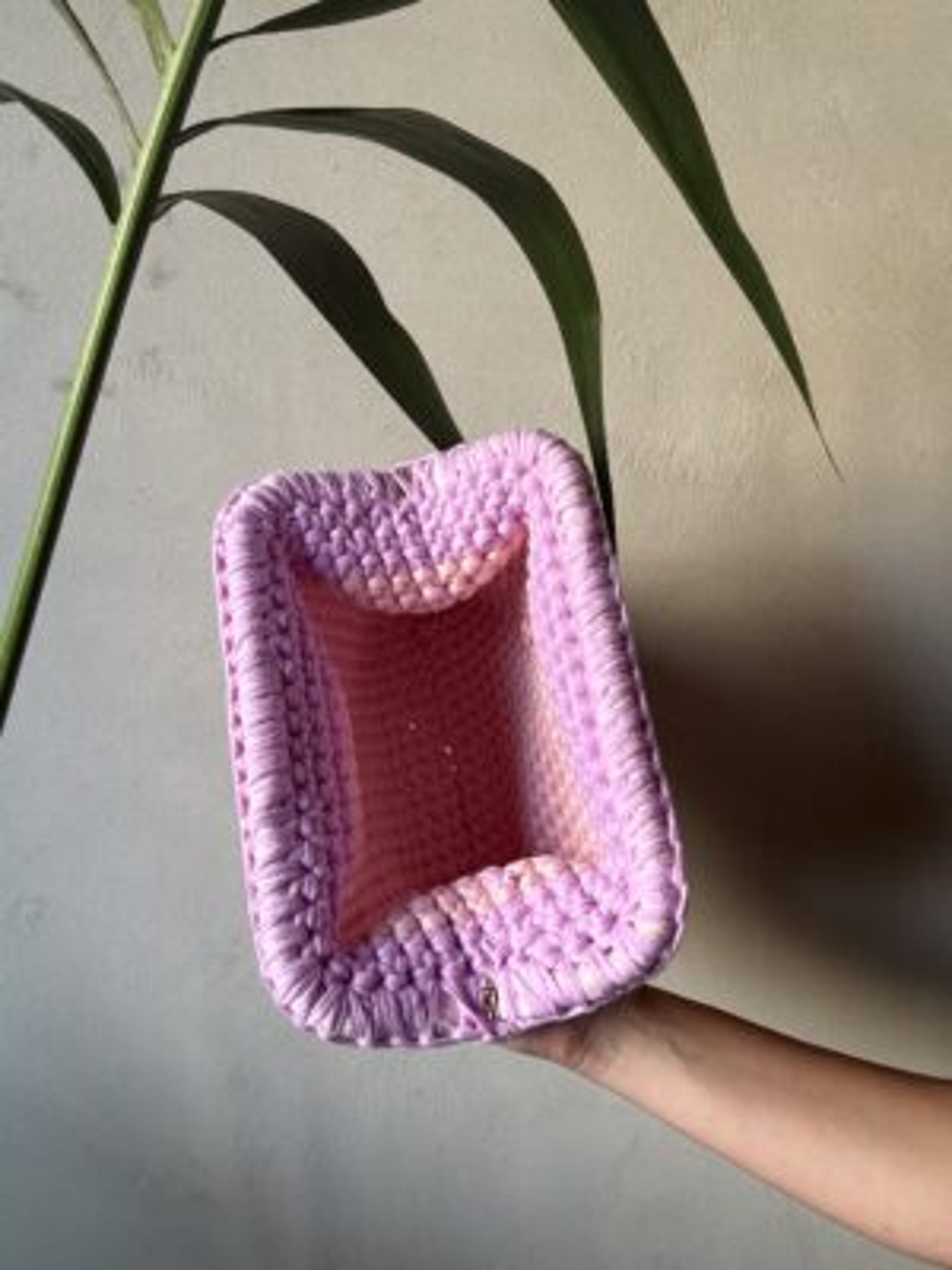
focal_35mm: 30
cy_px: 635
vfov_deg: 60.0
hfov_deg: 46.8
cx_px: 476
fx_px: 1100
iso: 100
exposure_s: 1/60
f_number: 1.9
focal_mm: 2.69
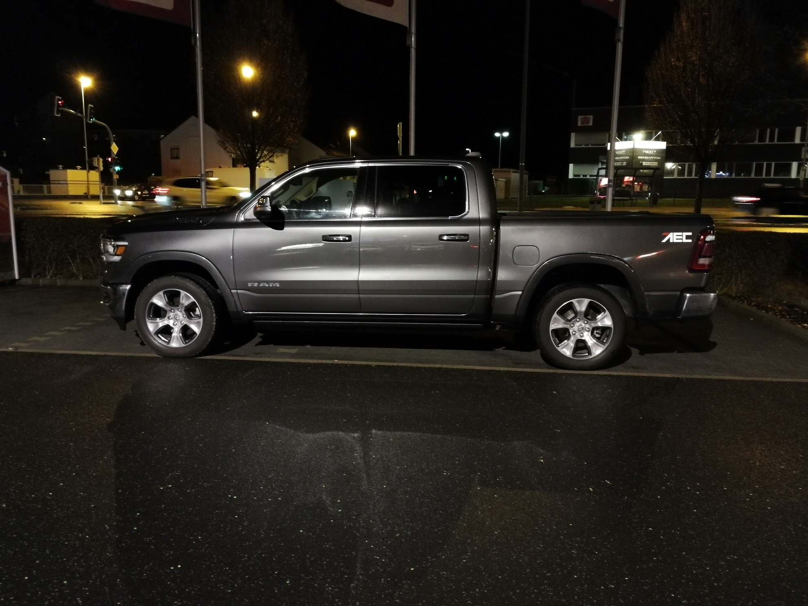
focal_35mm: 27
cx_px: 404
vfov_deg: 51.4
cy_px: 303
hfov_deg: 65.3
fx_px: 630
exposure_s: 1/8.33
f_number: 2.2
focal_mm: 3.95
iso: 800
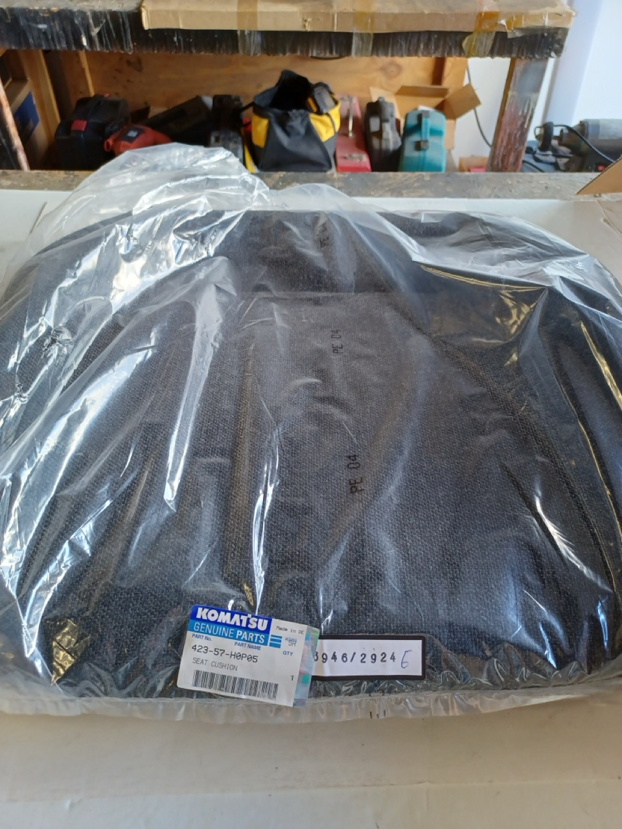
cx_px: 311
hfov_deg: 54.9
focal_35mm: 25
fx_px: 599
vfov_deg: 69.4
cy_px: 414
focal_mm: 4.6
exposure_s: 1/50
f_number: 1.8
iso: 320
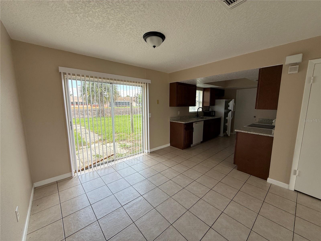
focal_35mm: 14
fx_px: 130
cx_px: 160
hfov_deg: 102.1
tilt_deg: -6.5
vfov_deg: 85.7
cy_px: 120
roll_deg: +0.2
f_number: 2.2
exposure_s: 1/188
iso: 50
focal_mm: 2.22
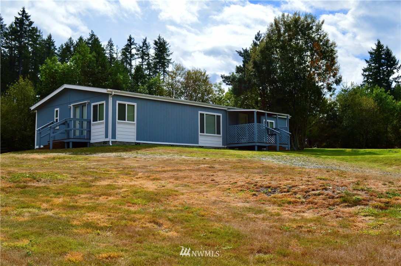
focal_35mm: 42
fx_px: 467
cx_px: 200
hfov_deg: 46.4
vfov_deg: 31.8
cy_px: 133
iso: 200
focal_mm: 28
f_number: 11
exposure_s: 1/500
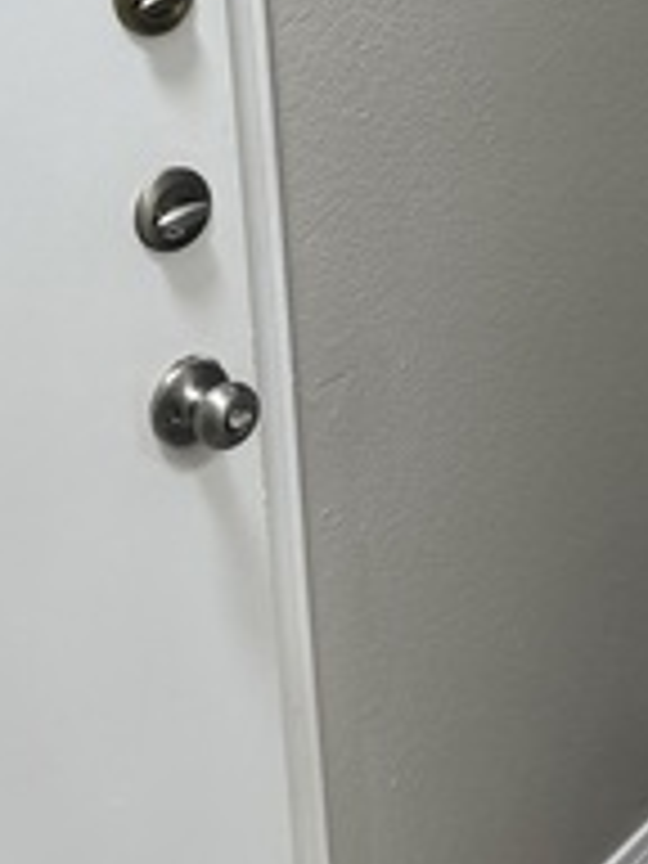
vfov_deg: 31.2
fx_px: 1498
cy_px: 144
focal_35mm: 60
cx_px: 765
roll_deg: -0.6
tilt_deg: -16.3
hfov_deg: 22.6
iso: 125
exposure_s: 1/60
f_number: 1.78
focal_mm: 6.76
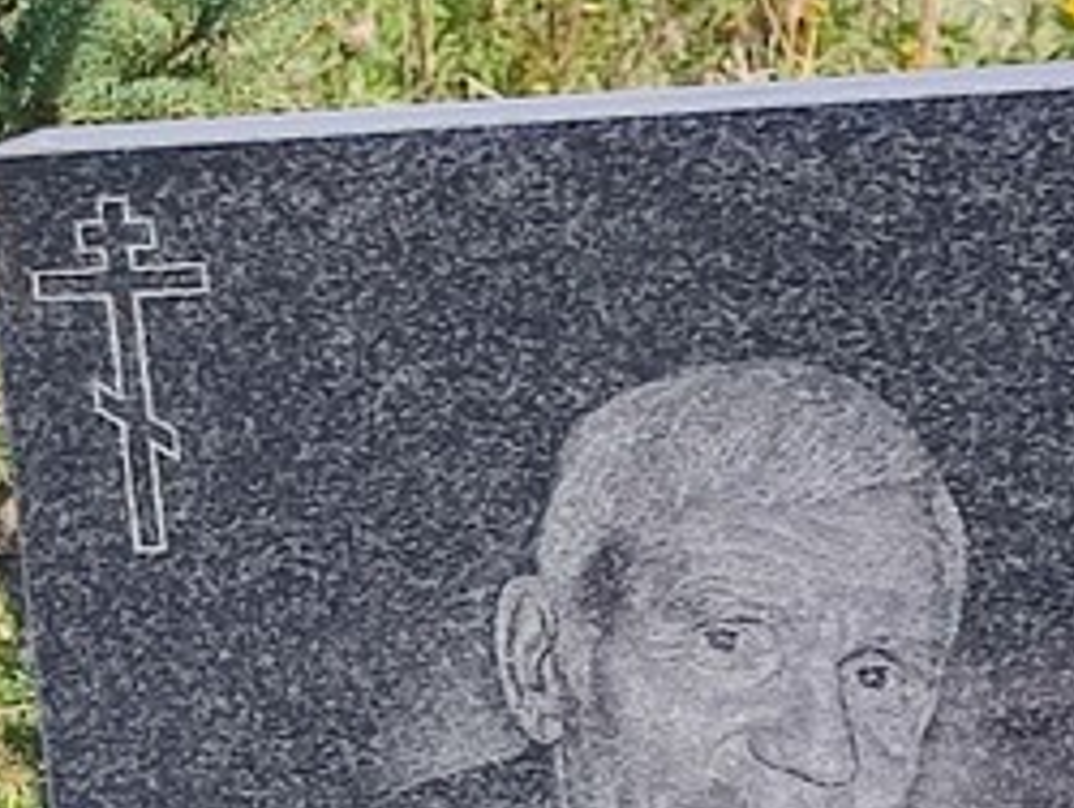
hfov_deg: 24.3
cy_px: 1169
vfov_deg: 16.9
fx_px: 2484
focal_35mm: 80
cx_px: 709
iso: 50
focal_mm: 6.04
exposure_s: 1/670
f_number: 1.9
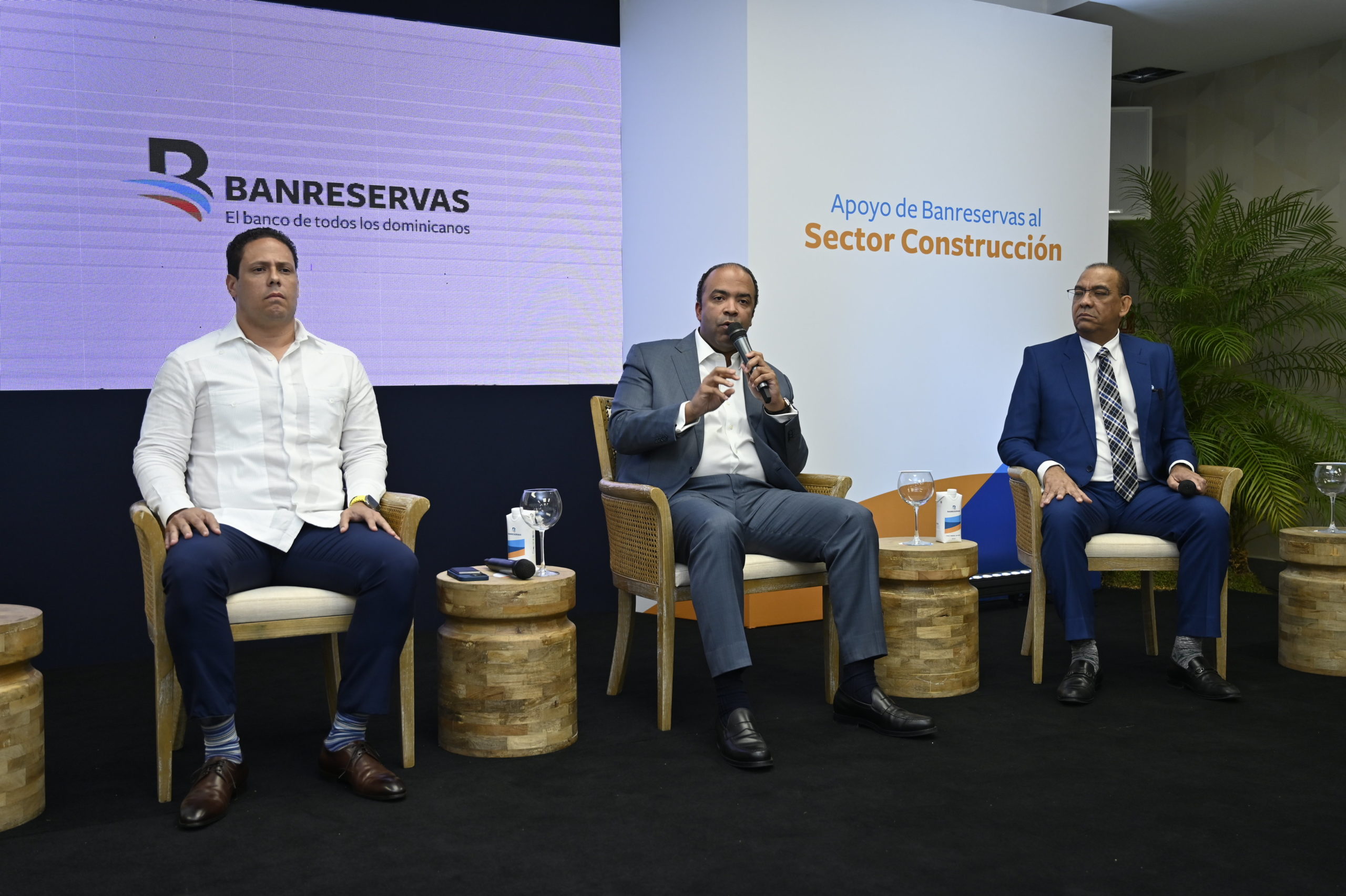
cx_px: 673
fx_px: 1289
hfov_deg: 55.1
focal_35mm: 34
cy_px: 448
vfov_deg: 38.3
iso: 400
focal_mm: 34.5
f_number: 4
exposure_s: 1/200
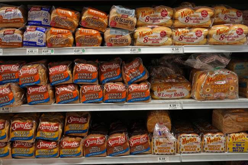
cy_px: 82
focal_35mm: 35
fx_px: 241
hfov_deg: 54.4
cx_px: 124
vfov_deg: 37.8
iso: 1600
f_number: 4
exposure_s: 1/320
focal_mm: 35
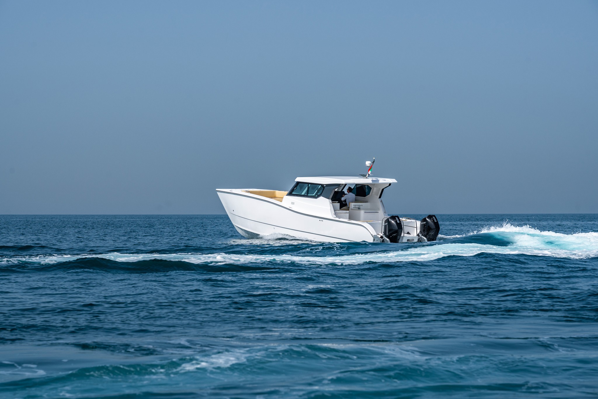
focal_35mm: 105
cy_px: 200
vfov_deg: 13.0
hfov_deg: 19.5
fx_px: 1744
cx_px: 299
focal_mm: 105
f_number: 8
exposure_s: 1/640
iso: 50
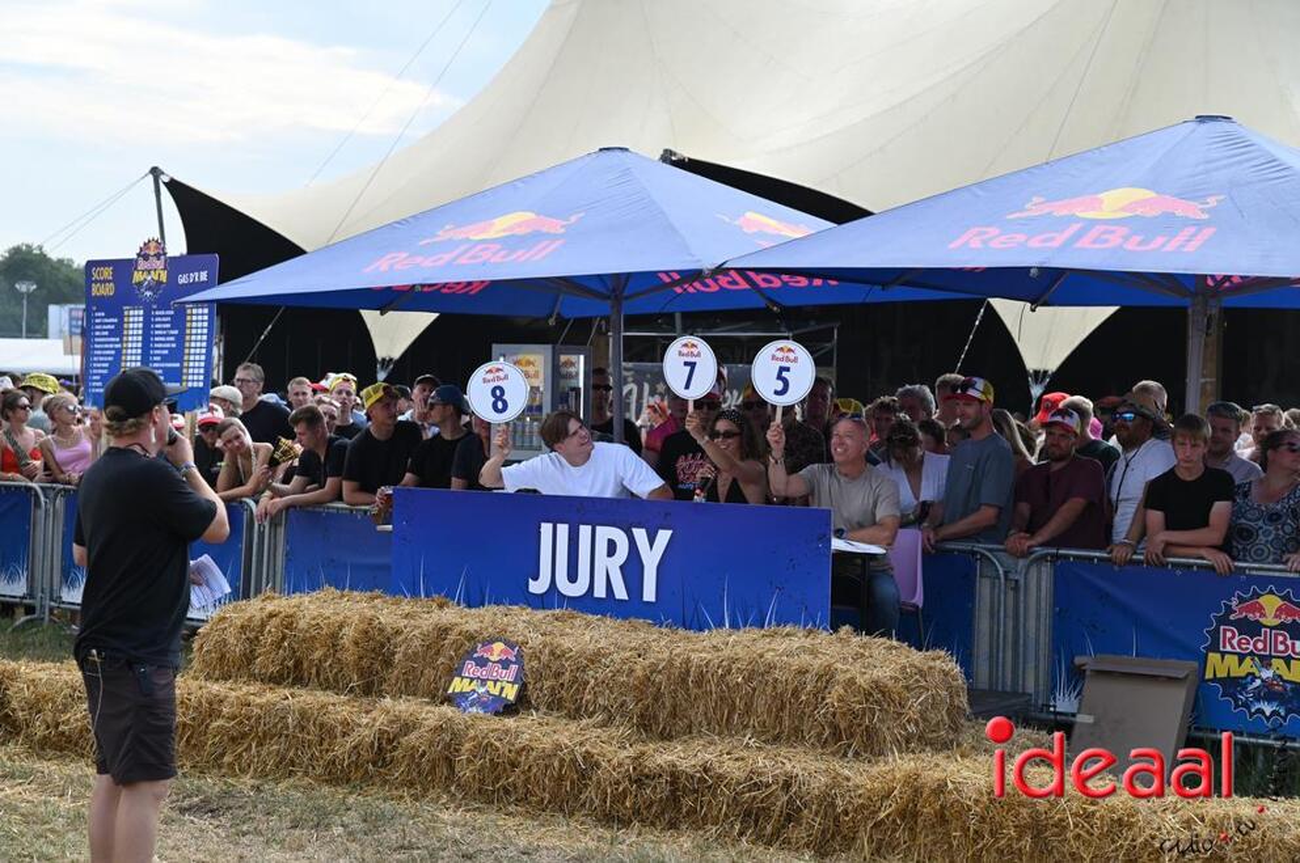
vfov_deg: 19.4
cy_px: 432
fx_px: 2525
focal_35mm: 70
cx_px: 650
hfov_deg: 28.9
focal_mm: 70
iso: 200
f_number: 5.6
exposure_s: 1/500
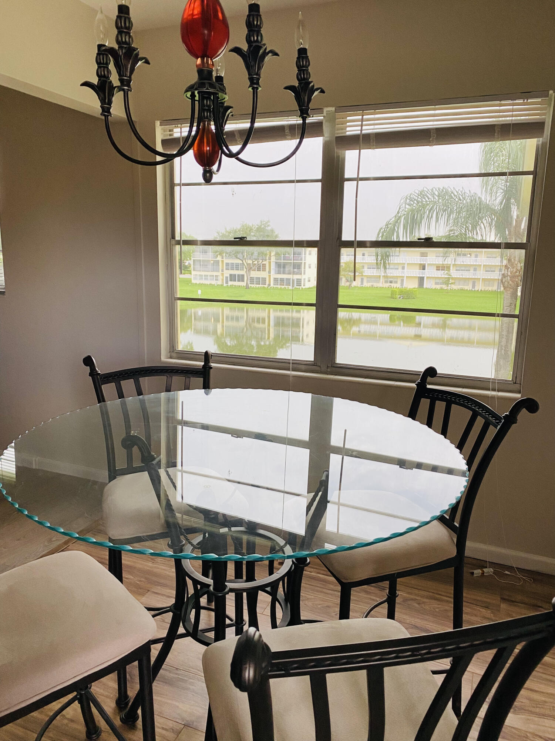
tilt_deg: -10.3
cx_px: 278
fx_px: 556
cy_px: 370
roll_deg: -0.6
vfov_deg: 67.3
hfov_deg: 53.1
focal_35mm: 26
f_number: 1.8
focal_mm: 4.25
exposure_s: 1/60
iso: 80
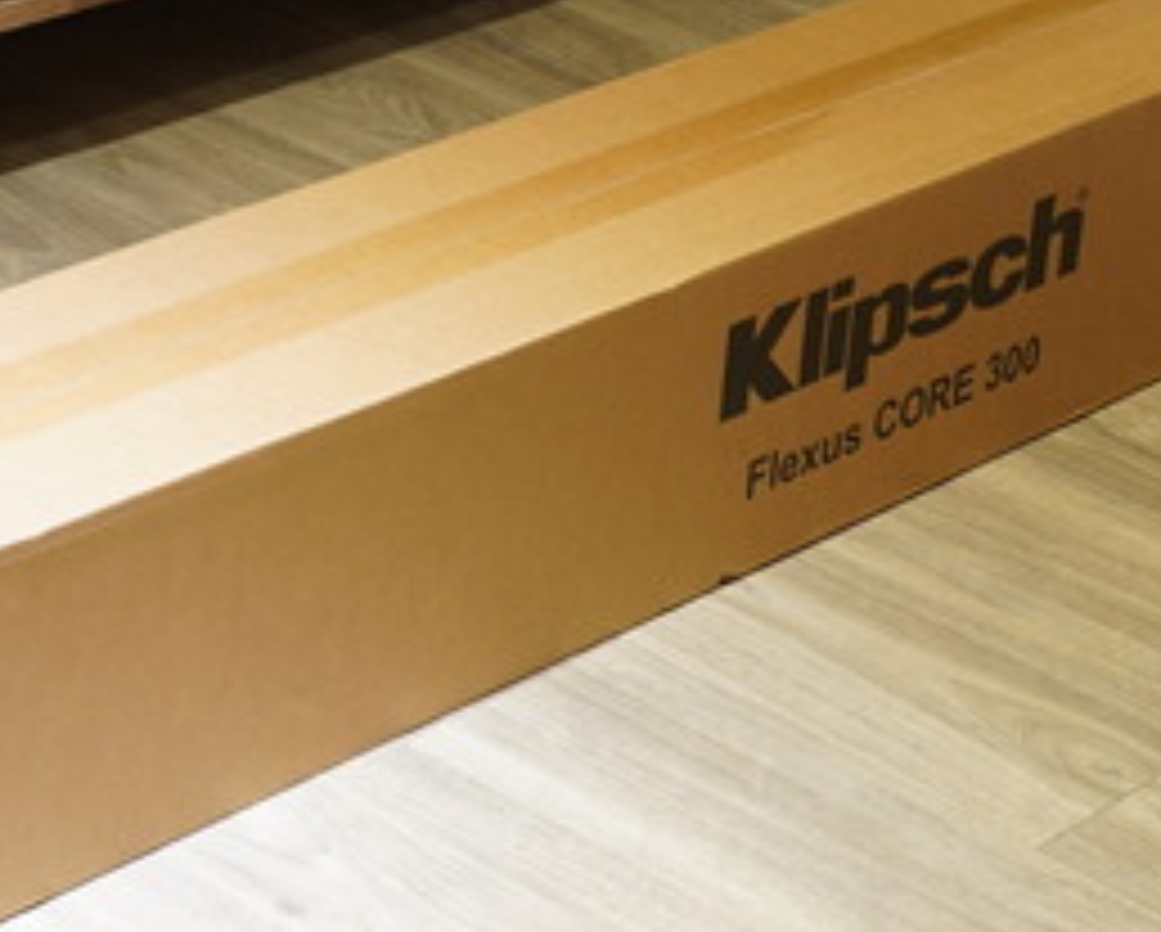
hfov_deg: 15.6
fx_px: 4246
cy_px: 340
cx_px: 639
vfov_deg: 12.5
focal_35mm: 123
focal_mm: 29
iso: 400
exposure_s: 1/5
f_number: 7.1
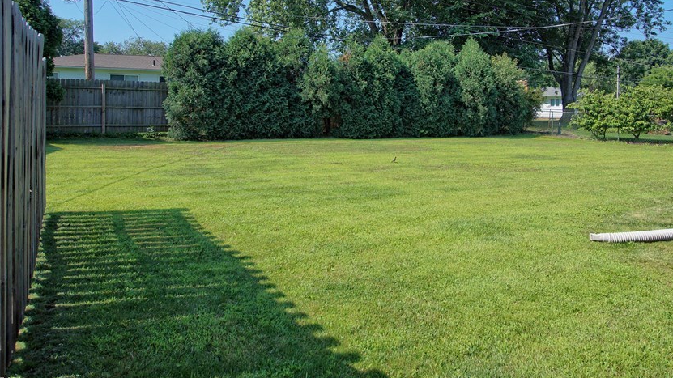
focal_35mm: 27
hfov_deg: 70.2
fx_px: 476
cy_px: 101
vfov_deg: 42.2
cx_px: 379
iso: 100
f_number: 5
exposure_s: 1/500
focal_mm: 13
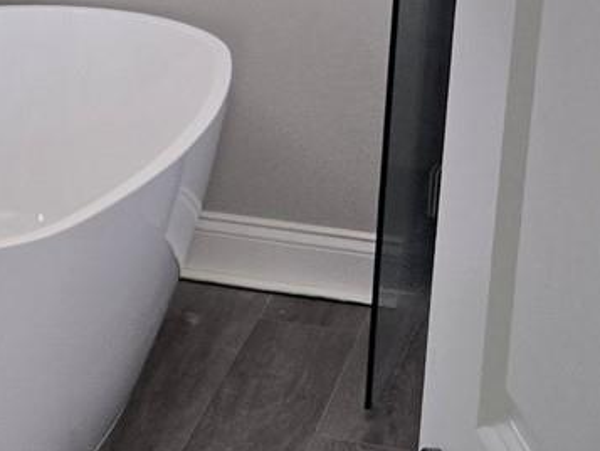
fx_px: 1786
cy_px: 133
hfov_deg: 15.9
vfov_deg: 14.3
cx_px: -518
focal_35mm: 103
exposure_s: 1/120
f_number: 1.8
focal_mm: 5.4
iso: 200
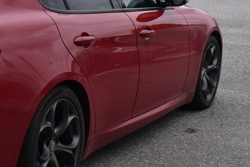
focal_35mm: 99
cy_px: 35
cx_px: -53
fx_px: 687
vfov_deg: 13.7
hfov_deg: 19.4
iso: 400
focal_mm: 20
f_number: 11
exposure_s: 1/250
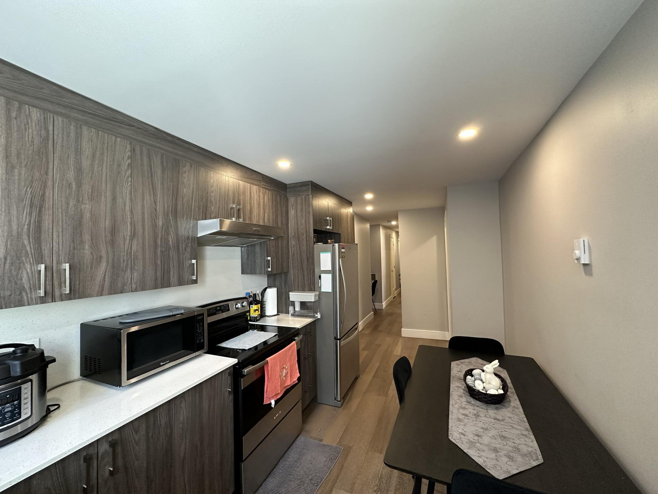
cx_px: 329
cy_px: 247
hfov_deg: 102.1
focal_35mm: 14
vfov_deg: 85.7
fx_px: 266
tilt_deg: +0.7
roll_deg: +1.4
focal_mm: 2.22
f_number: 2.2
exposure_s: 1/120
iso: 320
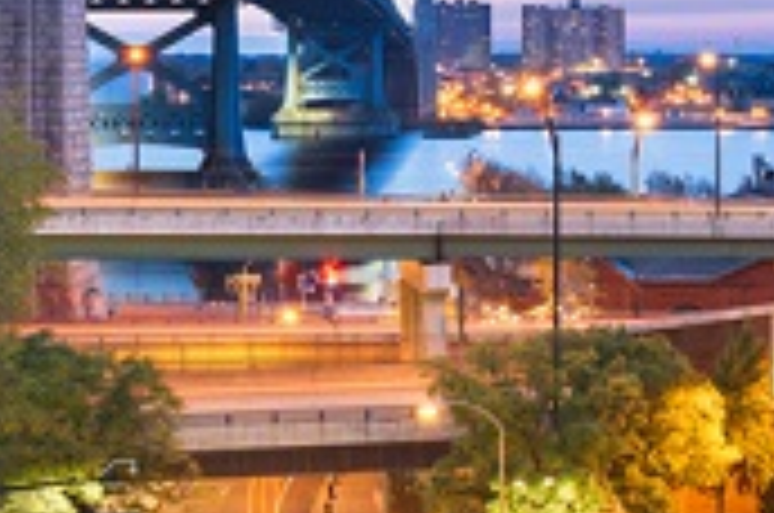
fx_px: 3047
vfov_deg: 9.6
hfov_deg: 14.4
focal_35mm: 142
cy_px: 104
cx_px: 554
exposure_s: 30
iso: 64
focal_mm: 48
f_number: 9
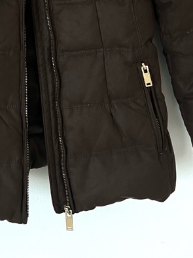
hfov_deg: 21.9
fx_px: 491
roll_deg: +2.0
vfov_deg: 26.8
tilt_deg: -3.5
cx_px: 34
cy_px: -34
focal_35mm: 66
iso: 125
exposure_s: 1/60
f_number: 1.6
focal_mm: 5.1
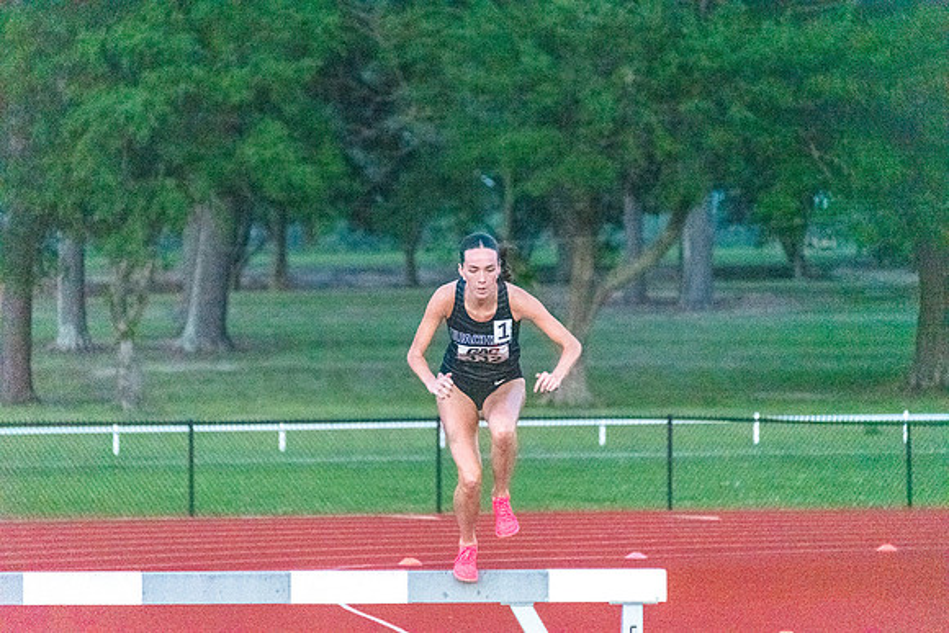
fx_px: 6592
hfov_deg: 8.2
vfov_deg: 5.5
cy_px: 316
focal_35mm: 250
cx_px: 474
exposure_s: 1/640
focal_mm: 250
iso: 12800
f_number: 5.6
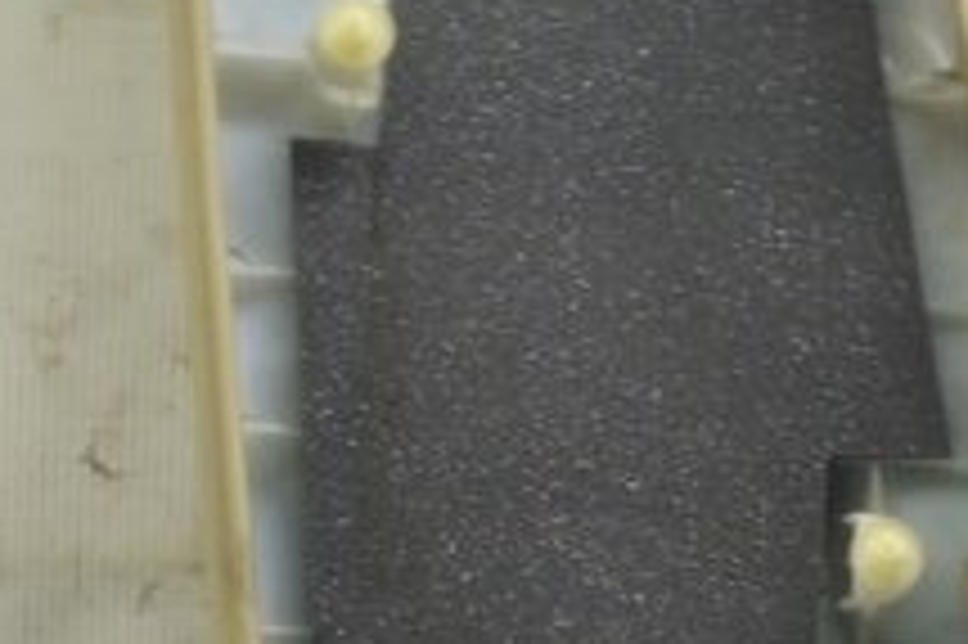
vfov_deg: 8.5
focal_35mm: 157
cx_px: 554
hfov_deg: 13.1
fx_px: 4218
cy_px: 971
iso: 400
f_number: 5.6
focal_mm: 22
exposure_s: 1/20
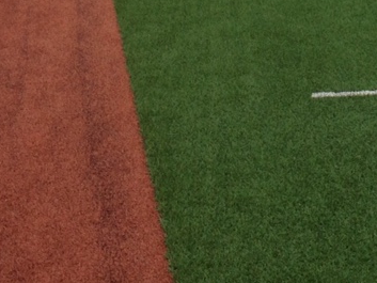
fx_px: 1384
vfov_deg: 11.2
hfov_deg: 15.5
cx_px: 270
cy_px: -131
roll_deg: +1.1
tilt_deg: -7.6
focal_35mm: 127
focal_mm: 4.28
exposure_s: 1/708
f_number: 2.4
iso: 50
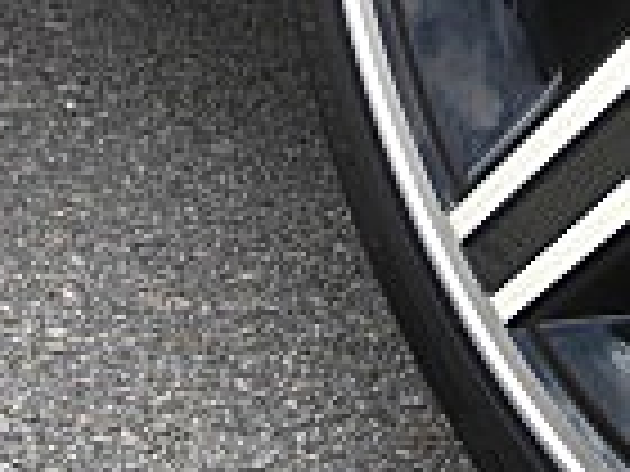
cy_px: -126
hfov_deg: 12.0
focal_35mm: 164
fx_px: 2985
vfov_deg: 8.9
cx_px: 360
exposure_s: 1/250
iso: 50
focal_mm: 6.3
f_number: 2.8
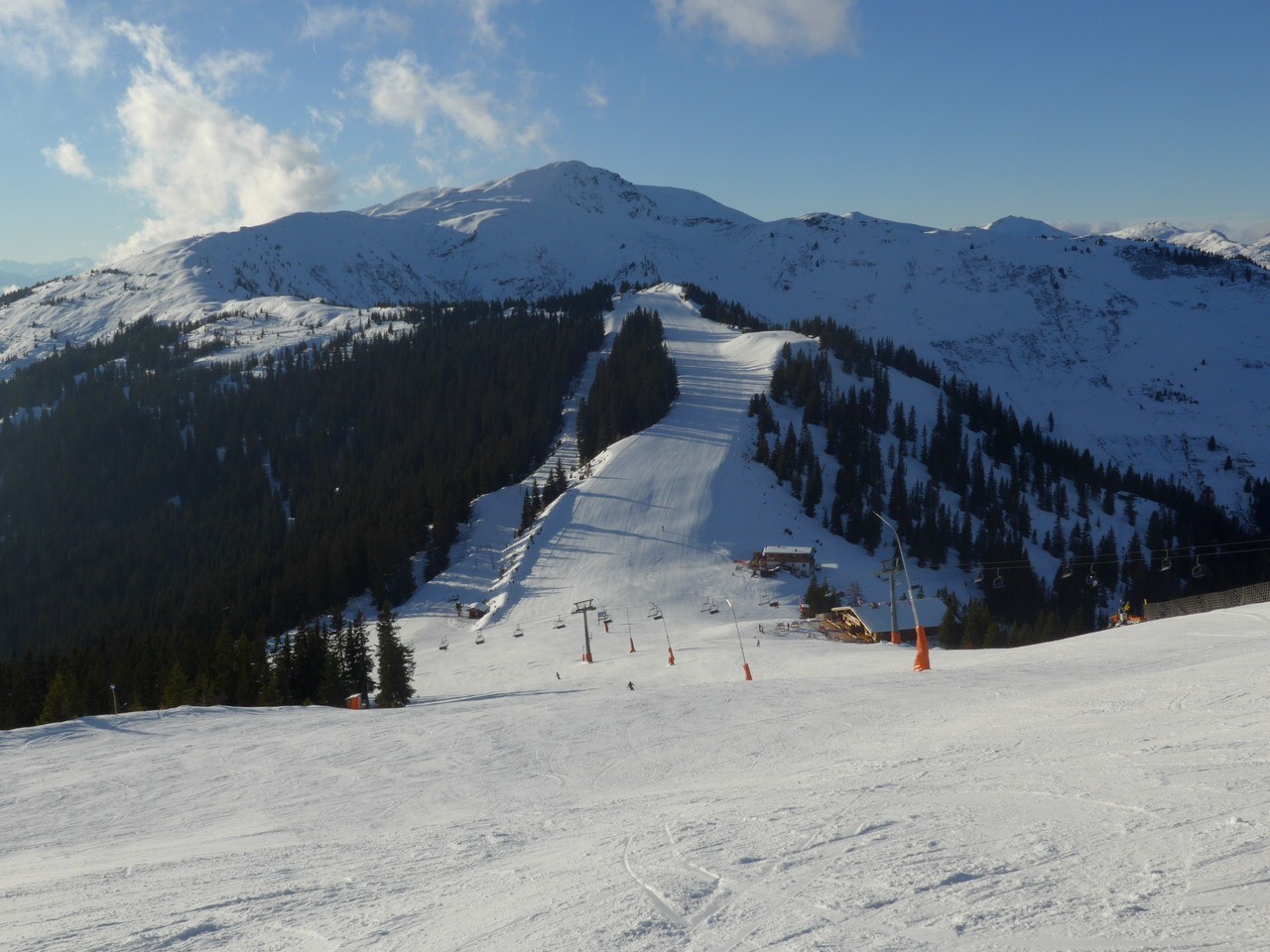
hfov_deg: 50.1
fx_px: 1357
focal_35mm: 37
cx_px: 635
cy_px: 476
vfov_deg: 38.7
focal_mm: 8
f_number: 8
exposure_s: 1/500
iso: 100
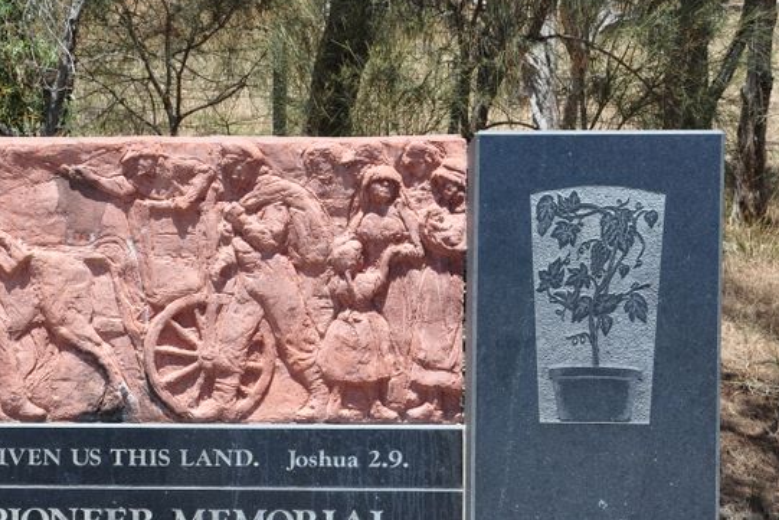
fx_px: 4047
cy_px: 448
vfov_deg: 7.3
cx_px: 104
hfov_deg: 10.9
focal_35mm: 187
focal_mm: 66
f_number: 10
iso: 200
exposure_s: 1/200
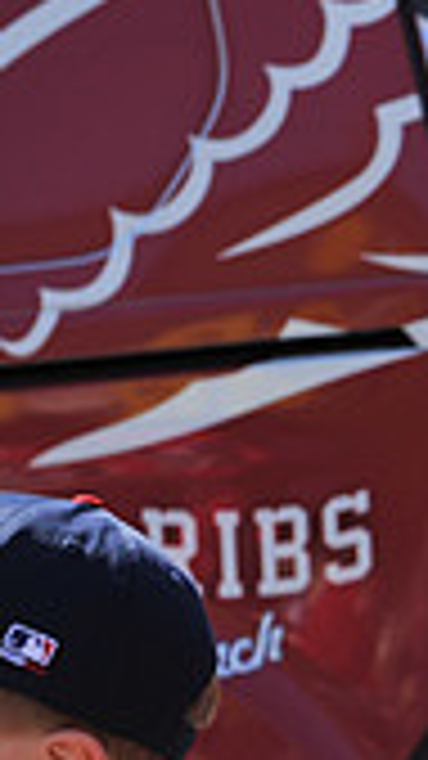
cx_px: 1126
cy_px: 603
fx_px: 5087
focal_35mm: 252
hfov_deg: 4.7
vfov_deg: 8.5
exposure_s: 1/800
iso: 200
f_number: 5
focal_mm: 70
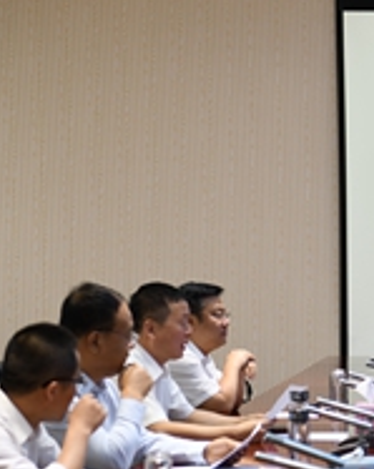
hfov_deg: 9.5
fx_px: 2178
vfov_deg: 12.3
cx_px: 590
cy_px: 349
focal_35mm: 157
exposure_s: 1/60
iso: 160
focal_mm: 52
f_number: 4
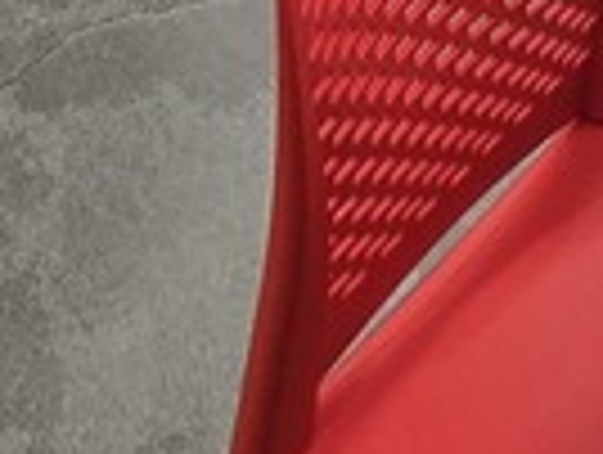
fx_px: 1728
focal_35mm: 99
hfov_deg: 18.6
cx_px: -144
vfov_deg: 8.8
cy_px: -1227
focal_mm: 2.2
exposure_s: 1/60
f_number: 2.2
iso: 160
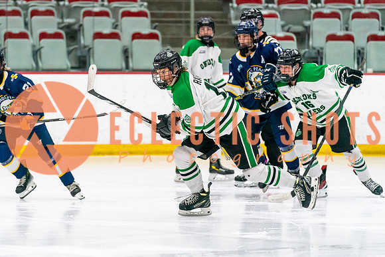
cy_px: 141
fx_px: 2919
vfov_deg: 5.0
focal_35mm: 273
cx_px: 136
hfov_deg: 7.5
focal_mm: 179
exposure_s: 1/1250
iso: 3200
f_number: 2.8
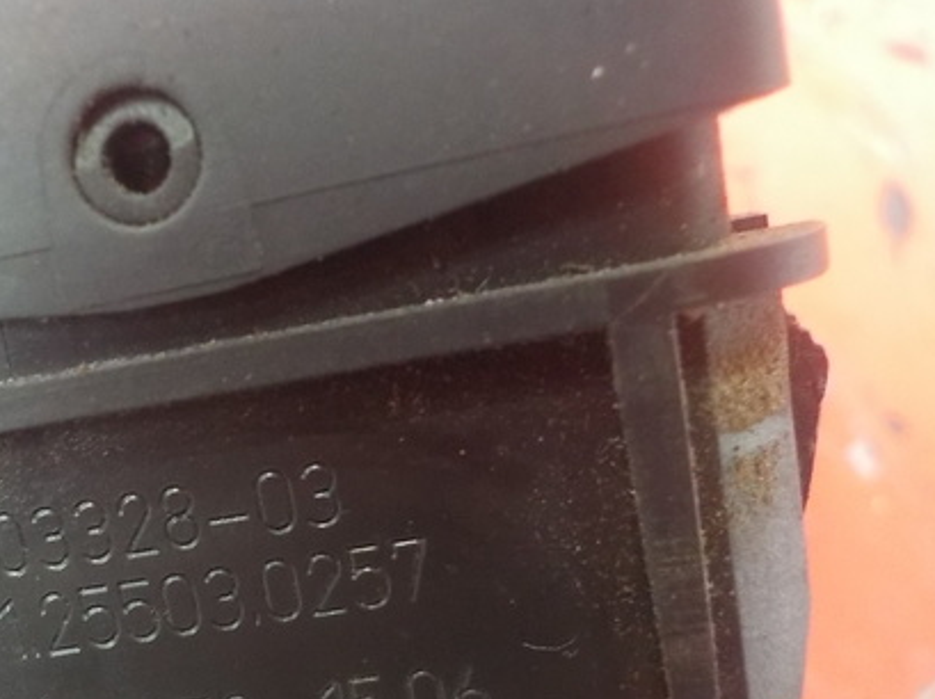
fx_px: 1268
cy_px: 507
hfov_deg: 39.5
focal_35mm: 47
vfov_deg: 30.4
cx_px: 251
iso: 640
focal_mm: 4.1
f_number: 3.3
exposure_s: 1/8
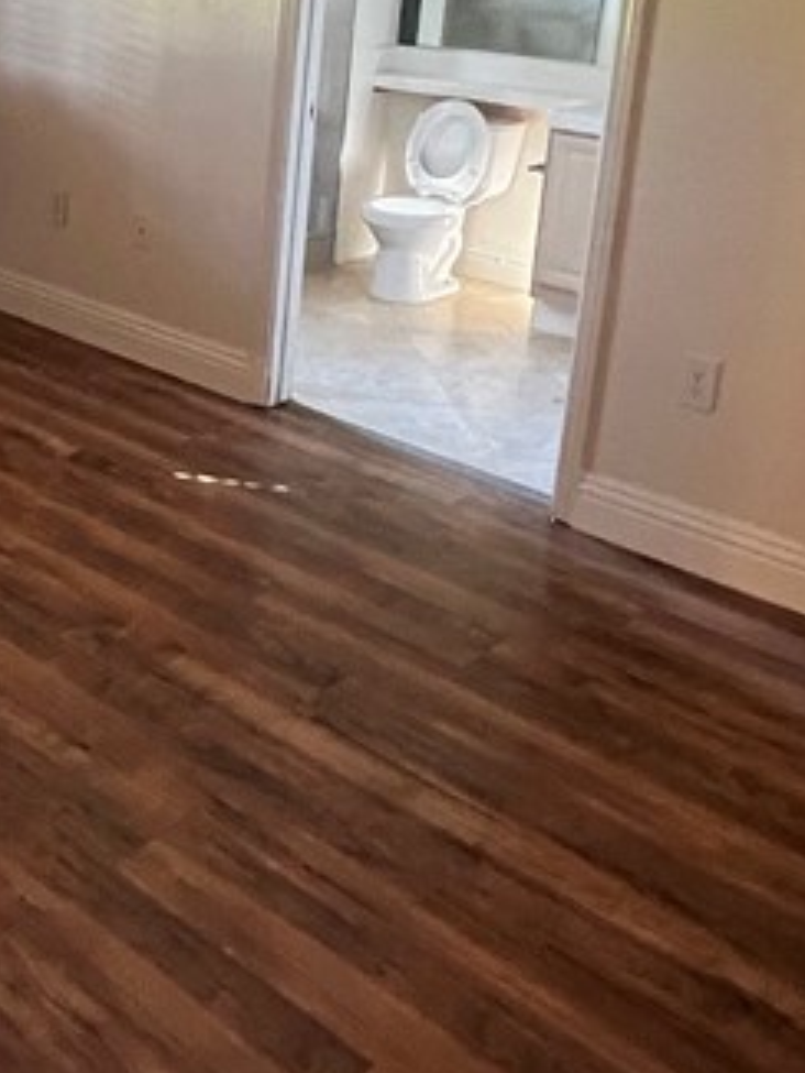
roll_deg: -2.6
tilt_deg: -13.4
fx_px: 1270
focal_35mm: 41
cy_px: 241
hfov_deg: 32.6
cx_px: 20
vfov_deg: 43.9
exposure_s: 1/60
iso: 800
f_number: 1.8
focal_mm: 1.57
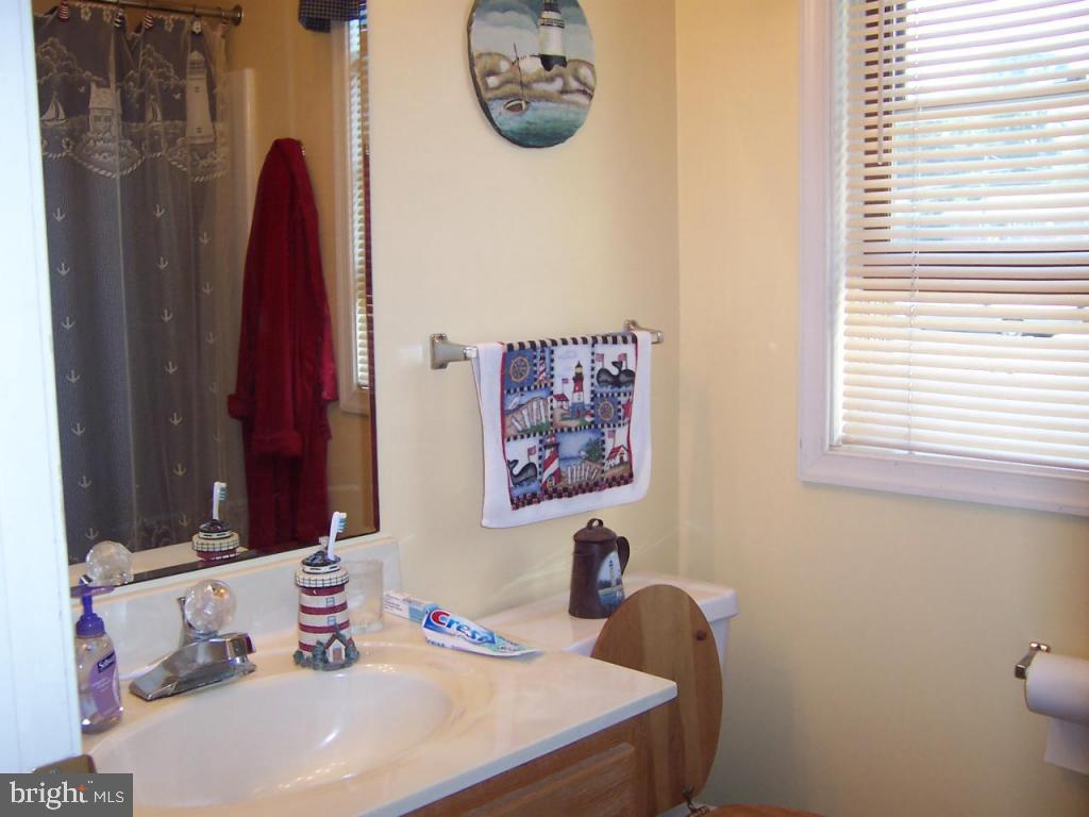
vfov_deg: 39.7
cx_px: 544
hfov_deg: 51.4
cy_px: 408
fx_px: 1133
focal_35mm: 36
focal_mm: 5.6
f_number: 2.8
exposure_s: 1/60
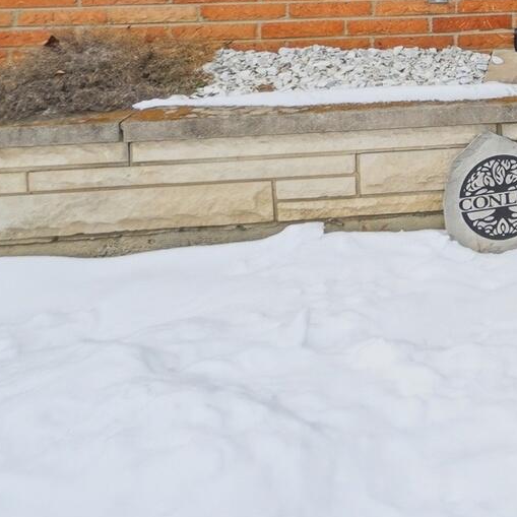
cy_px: -134
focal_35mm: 50
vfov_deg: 28.6
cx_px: 757
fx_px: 845
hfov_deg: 26.0
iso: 100
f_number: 4.5
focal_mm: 10
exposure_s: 1/4000
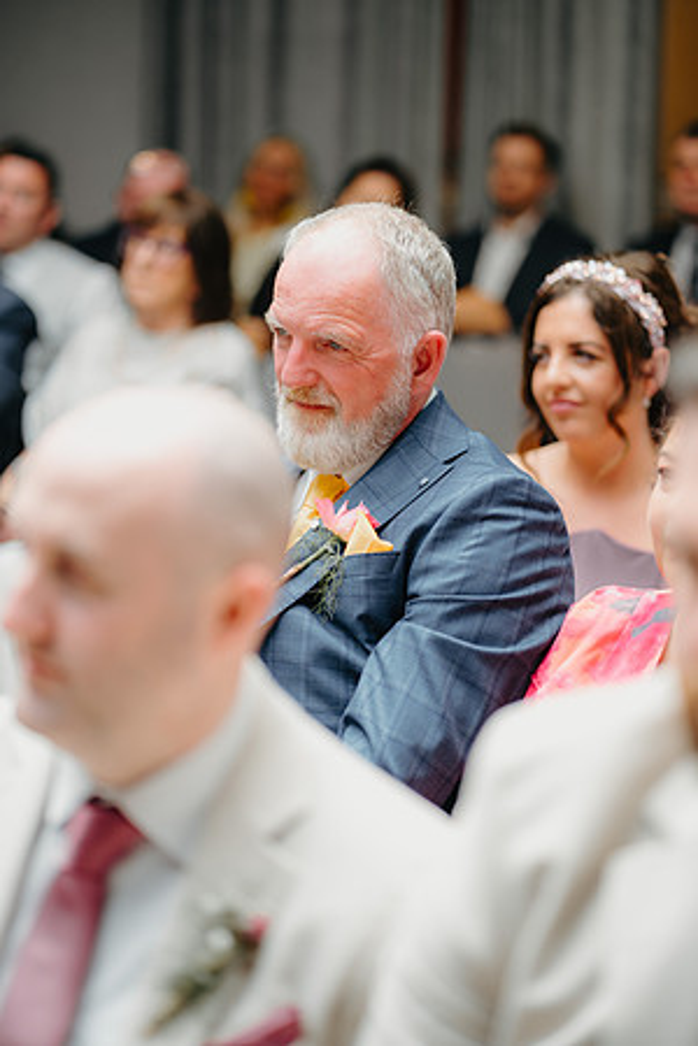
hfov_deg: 16.1
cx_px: 349
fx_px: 2472
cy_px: 523
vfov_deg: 23.9
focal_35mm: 85
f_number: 2
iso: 100
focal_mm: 85
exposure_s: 1/250
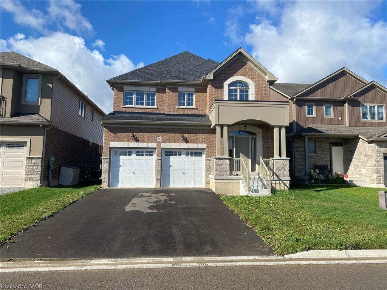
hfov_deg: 67.3
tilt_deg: +5.3
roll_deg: -0.8
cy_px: 145
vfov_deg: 53.1
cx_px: 194
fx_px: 291
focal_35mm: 26
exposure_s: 1/2755
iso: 32
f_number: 1.8
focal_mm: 4.25
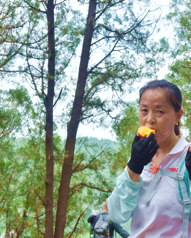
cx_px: 148
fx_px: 382
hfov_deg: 27.6
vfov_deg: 34.7
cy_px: 120
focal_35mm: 54
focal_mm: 38
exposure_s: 1/500
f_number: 8
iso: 1000
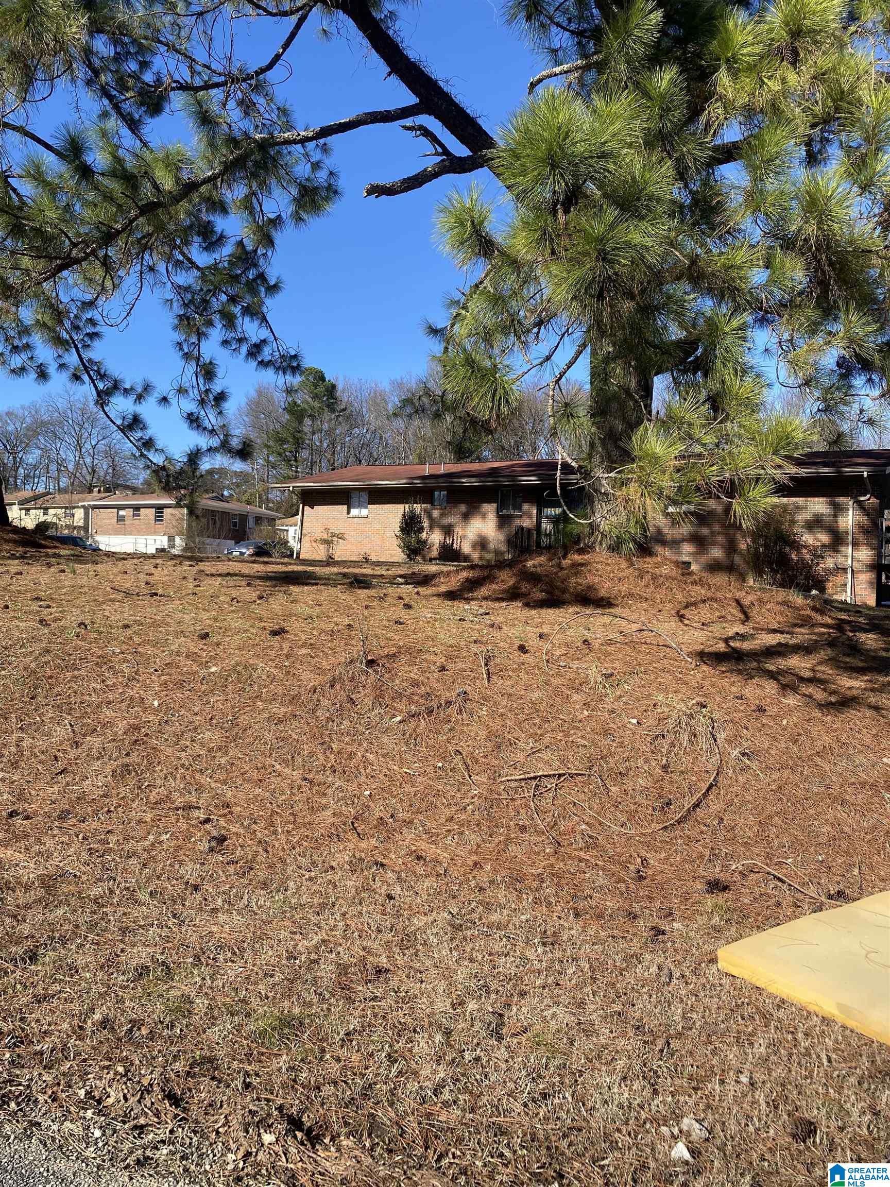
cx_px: 445
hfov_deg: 53.1
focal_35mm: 26
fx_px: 891
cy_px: 594
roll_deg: -1.5
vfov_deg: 67.3
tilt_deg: -0.4
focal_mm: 4.25
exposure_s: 1/1608
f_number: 1.8
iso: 32
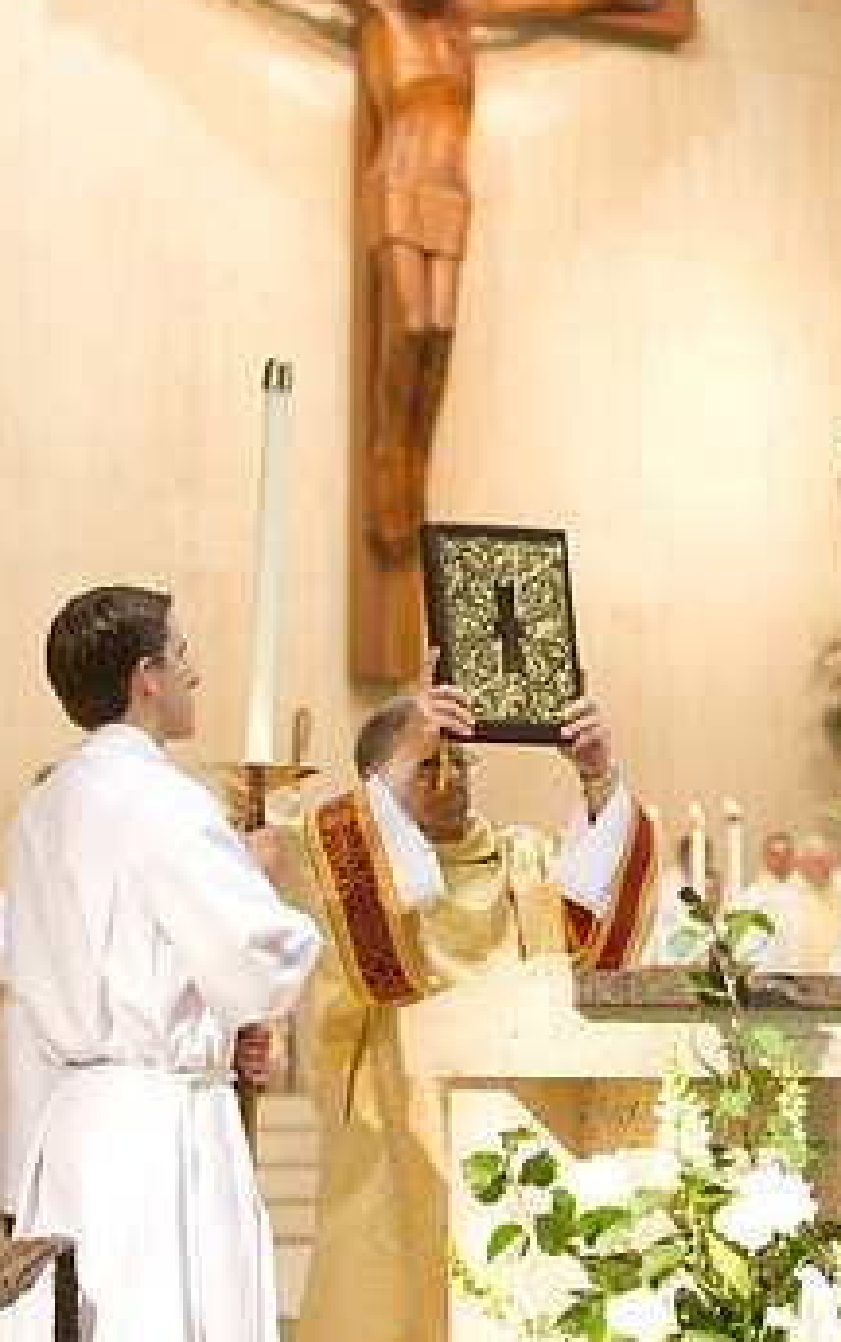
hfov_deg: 14.1
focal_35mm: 93
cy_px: 576
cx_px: 477
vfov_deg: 22.3
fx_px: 3406
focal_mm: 70
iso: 2000
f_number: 2.8
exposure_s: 1/80
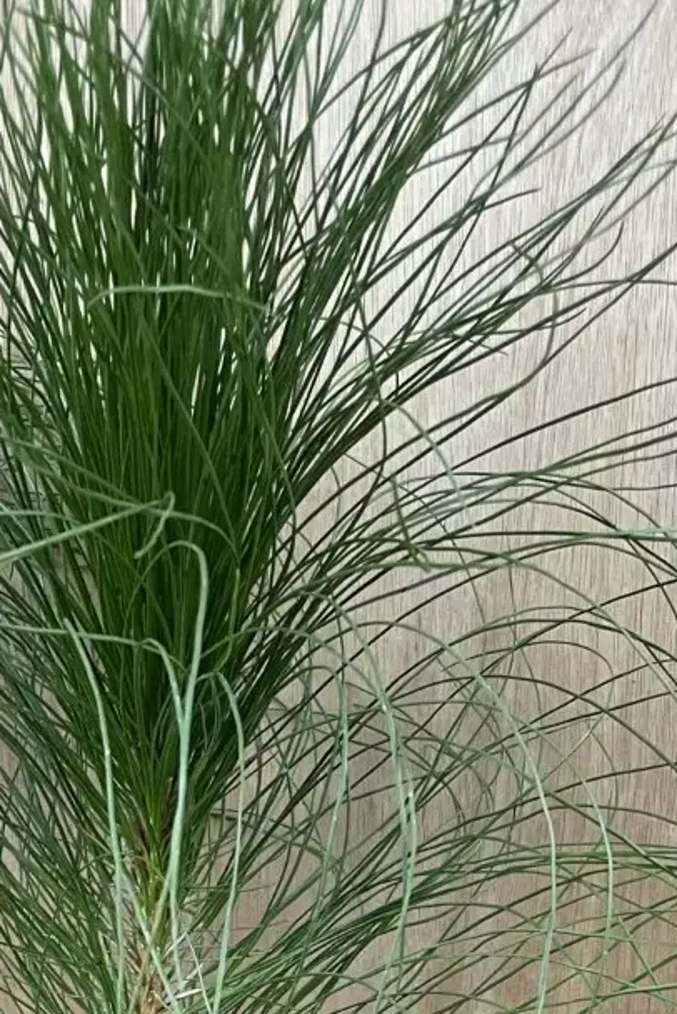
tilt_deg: -13.7
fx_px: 1803
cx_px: 148
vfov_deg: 28.7
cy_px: 1096
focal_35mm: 64
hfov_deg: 21.0
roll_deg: -0.7
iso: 200
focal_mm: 4.2
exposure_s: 1/60
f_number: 1.6
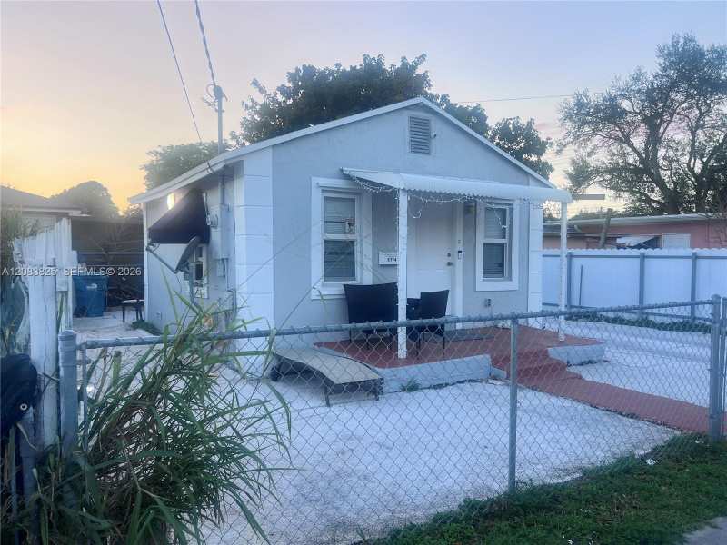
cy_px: 272
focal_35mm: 26
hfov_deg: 67.3
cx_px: 364
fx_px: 546
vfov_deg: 53.1
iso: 50
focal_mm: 5.7
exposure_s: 1/294
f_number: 1.5
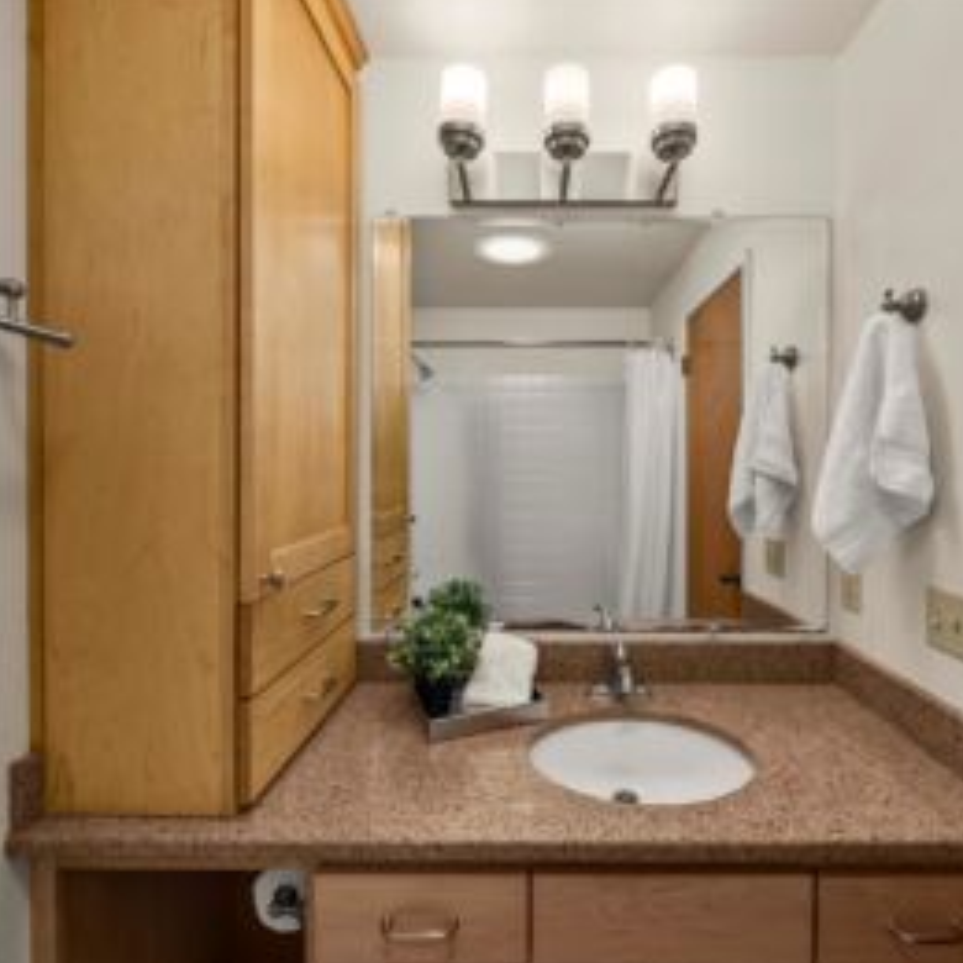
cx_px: 533
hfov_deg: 83.7
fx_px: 535
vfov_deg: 84.0
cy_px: 476
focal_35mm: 17
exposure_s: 1/10
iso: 1000
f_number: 7.1
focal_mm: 13
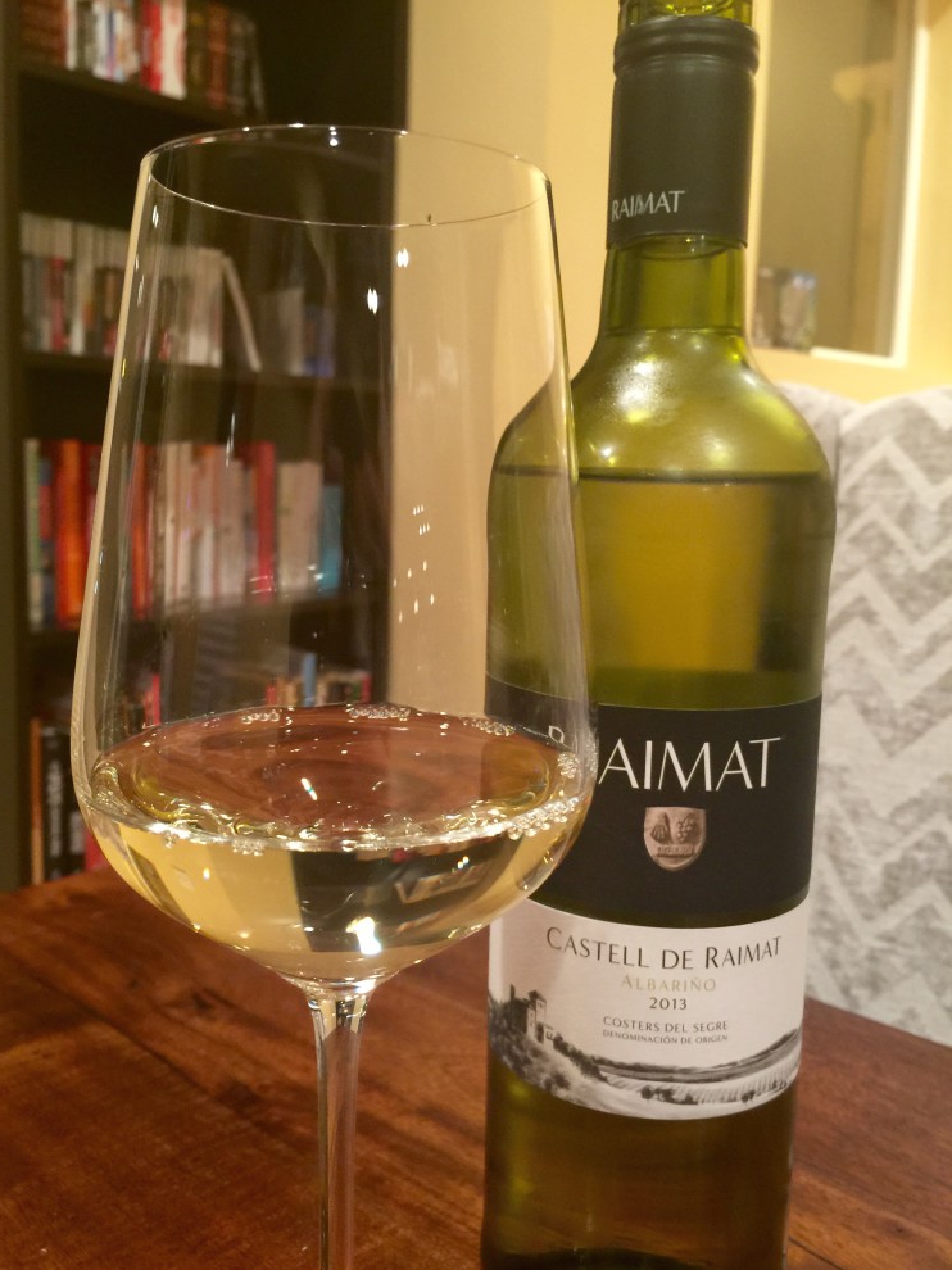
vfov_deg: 60.0
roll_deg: -1.1
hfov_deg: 46.8
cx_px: 461
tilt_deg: -8.5
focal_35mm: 30
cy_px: 650
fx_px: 1101
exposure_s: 1/4
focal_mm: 4.15
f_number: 2.2
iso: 64
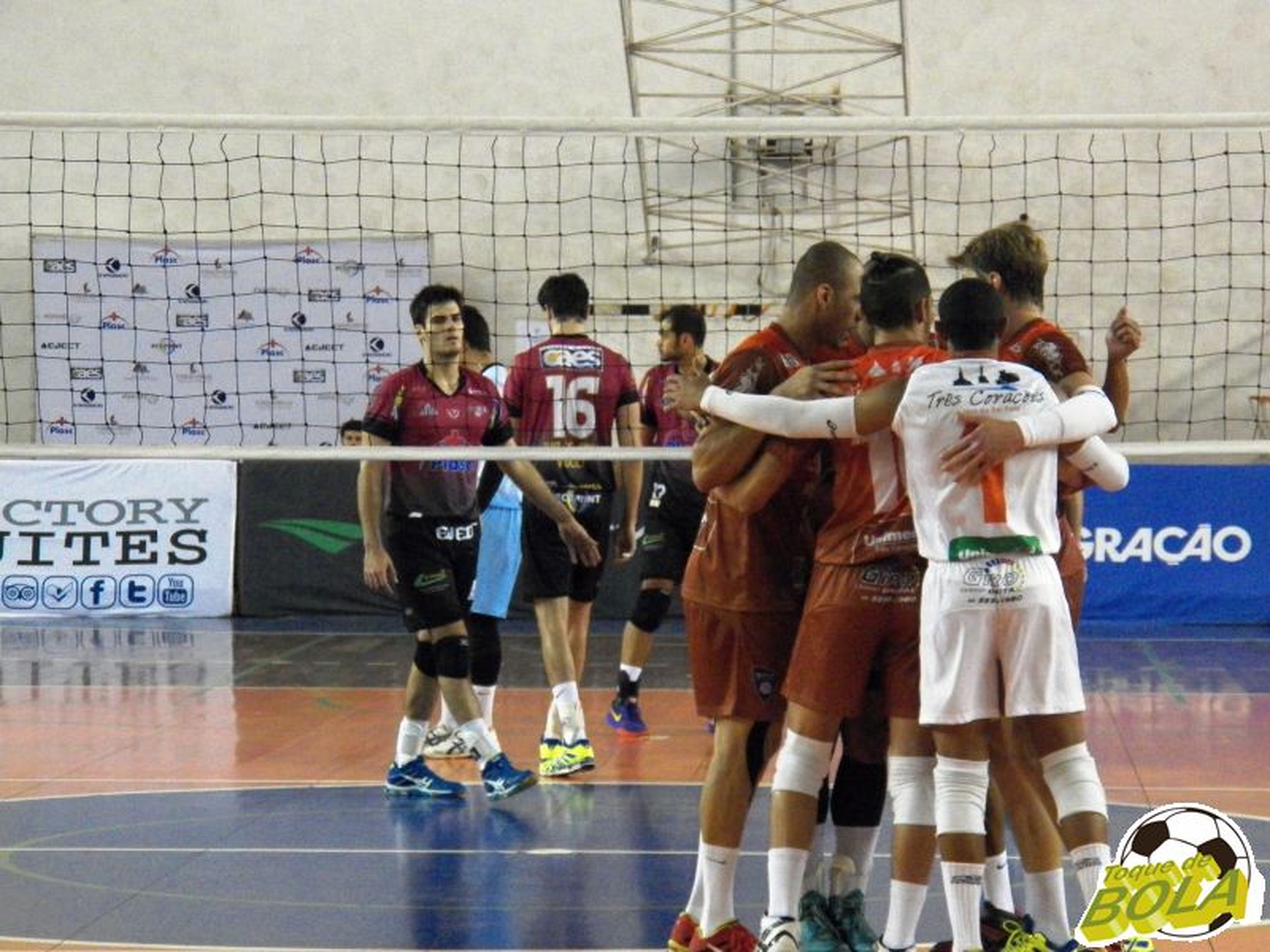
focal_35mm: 141
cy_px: 476
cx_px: 635
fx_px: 5173
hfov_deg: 14.0
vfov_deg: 10.5
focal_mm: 25.4
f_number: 4
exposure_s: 1/320
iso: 1600
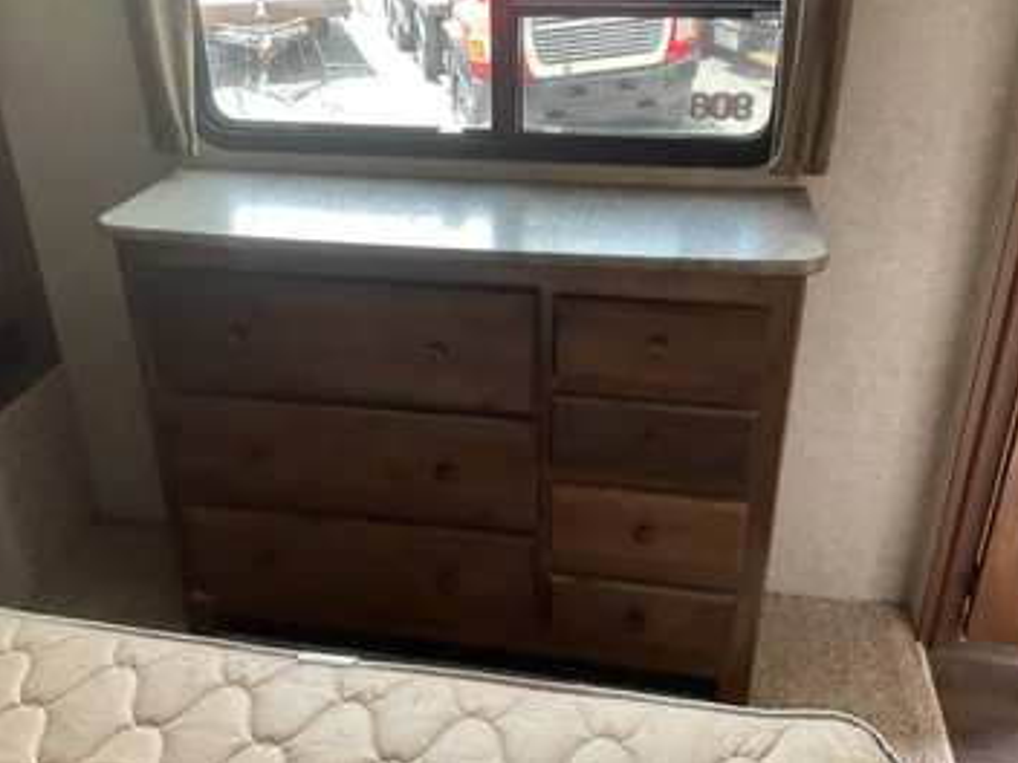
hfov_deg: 55.3
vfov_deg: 42.9
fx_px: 970
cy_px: 335
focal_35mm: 33
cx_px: 483
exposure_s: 1/60
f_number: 1.8
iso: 125
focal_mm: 3
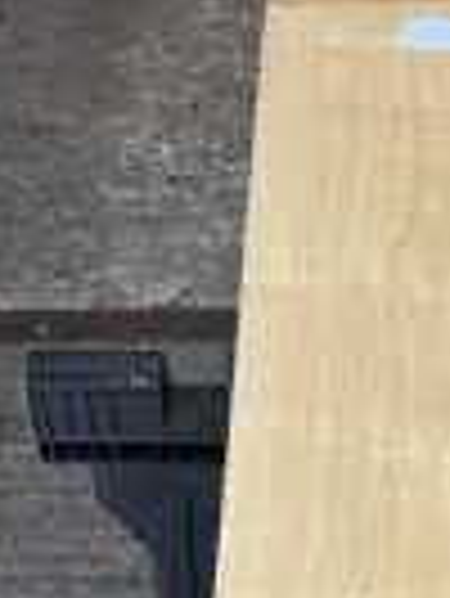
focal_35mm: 116
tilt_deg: -59.1
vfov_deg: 14.9
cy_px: 1050
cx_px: 486
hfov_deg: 12.6
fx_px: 2007
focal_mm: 3
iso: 20
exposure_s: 1/120
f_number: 1.8
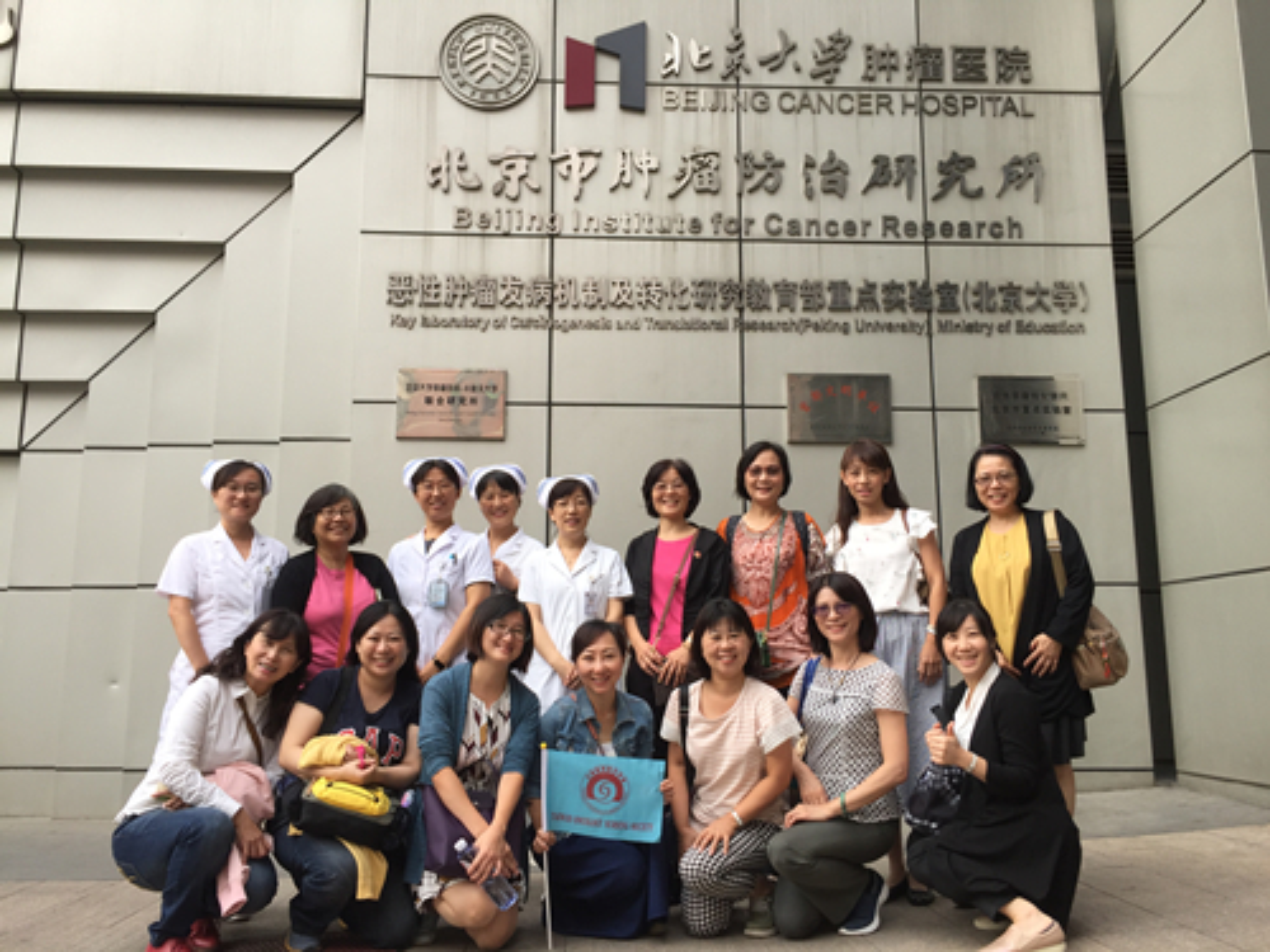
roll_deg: +0.0
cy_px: 476
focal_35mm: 29
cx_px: 635
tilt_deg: +9.6
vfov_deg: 48.2
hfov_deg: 61.7
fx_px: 1064
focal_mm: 4.15
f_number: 2.2
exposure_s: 1/421
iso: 32
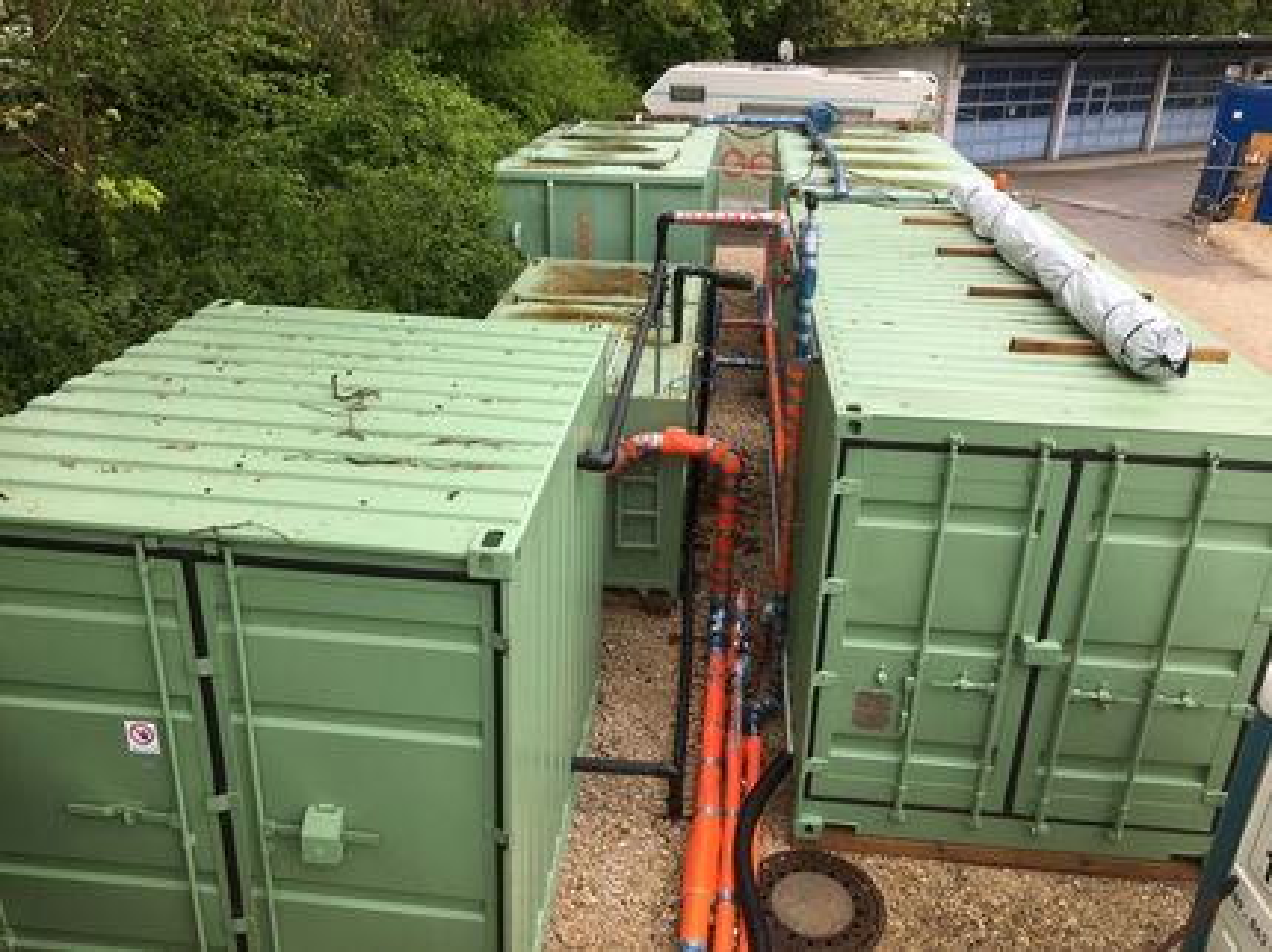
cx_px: 636
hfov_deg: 61.7
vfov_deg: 48.2
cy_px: 476
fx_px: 1065
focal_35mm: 29
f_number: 2.2
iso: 25
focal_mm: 4.15
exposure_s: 1/565
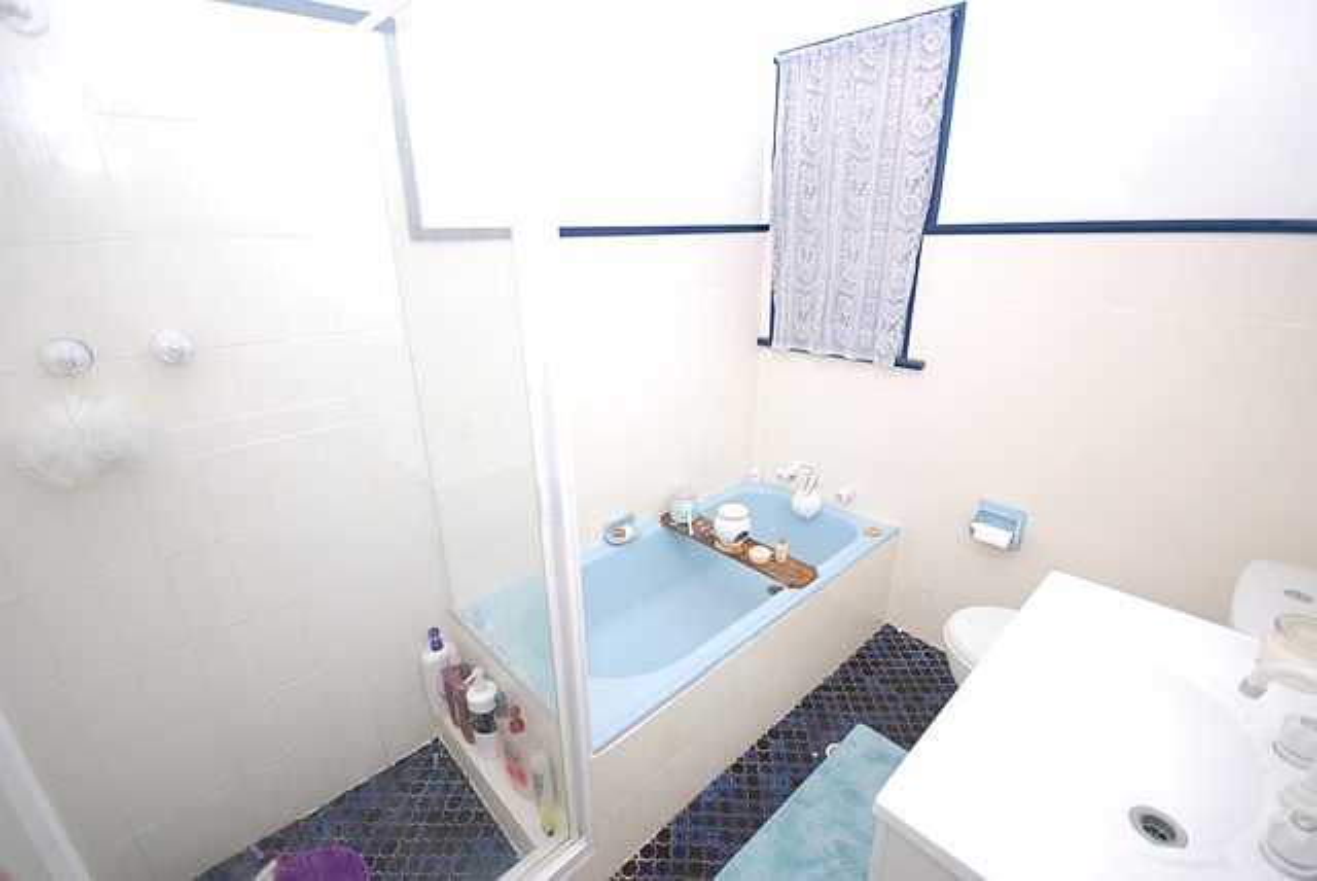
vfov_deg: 77.4
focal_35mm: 15
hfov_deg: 100.3
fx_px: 549
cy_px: 440
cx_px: 658
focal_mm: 10
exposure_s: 1/60
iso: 200
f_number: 4
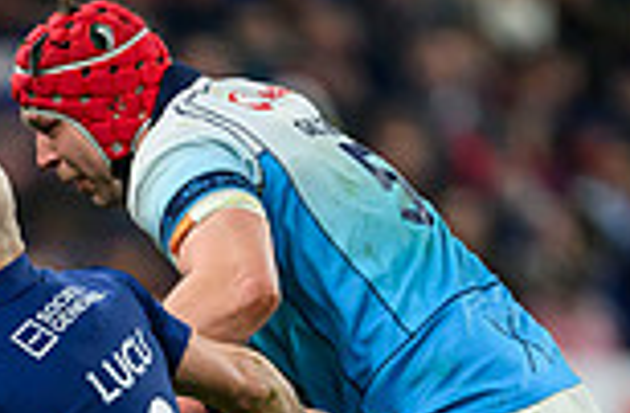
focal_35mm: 1934
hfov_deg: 1.1
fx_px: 33674
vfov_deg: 0.7
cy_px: 889
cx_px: -184
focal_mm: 400
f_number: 2.8
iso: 3200
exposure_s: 1/2500
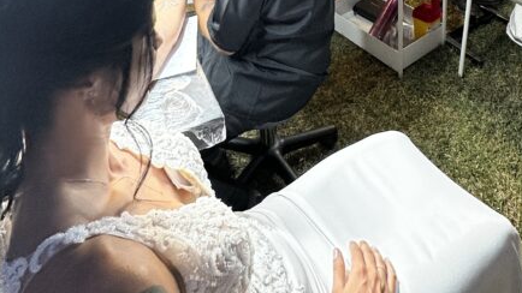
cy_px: -130
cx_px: 306
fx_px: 498
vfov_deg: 25.7
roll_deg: +3.5
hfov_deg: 55.0
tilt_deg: -18.1
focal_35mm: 36
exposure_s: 1/100
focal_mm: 2.22
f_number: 2.2
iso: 160
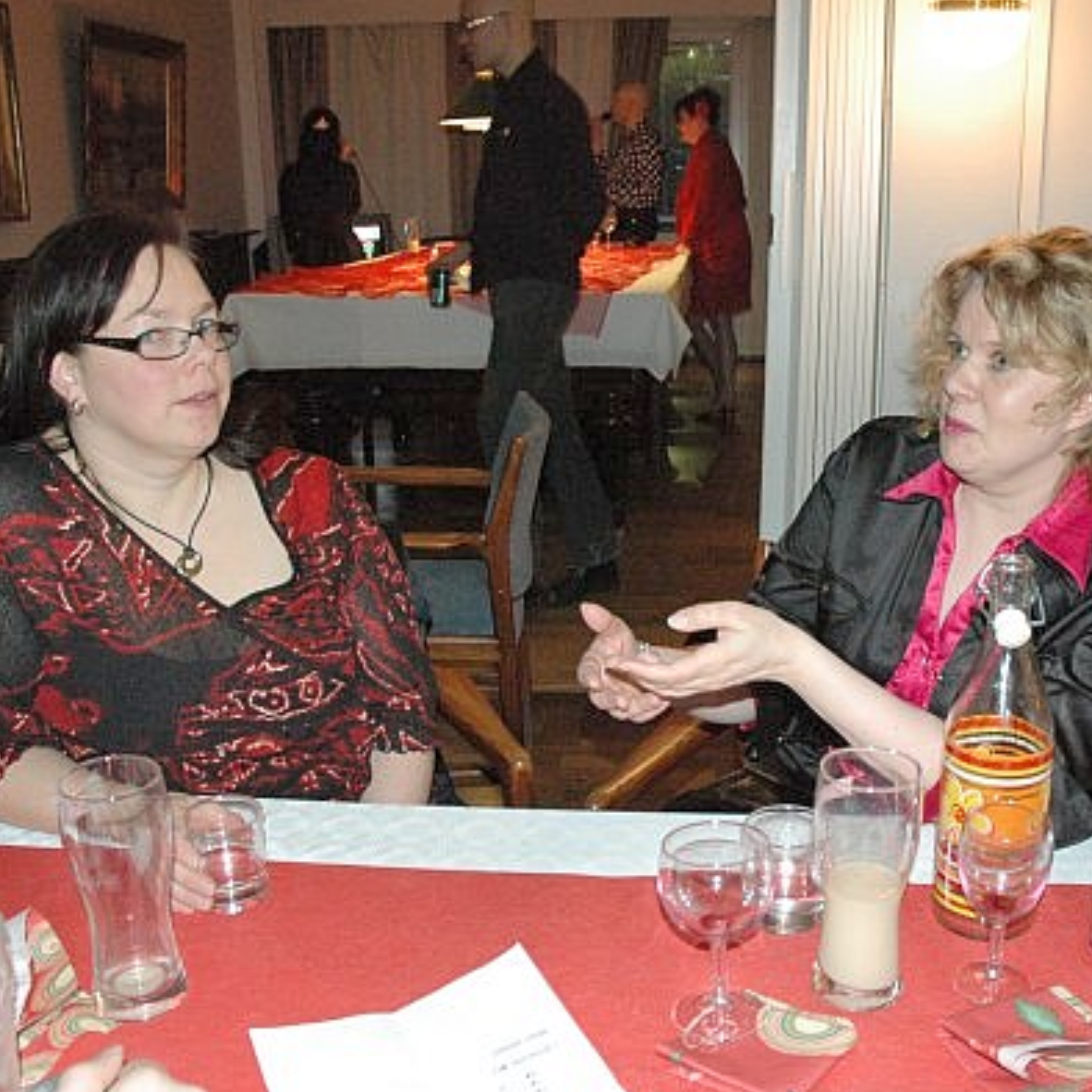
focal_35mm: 35
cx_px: 646
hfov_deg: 47.0
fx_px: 1249
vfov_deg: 47.2
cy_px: 546
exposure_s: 1/60
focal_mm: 18
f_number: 5
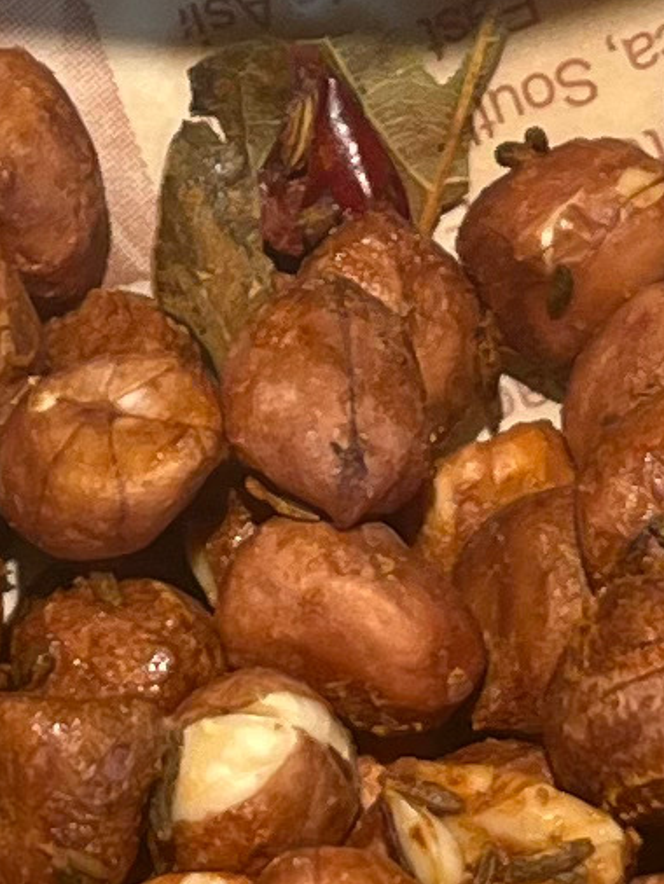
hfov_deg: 7.2
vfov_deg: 9.4
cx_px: 234
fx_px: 5290
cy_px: -318
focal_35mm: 207
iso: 40
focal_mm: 5.1
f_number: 1.6
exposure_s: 1/100
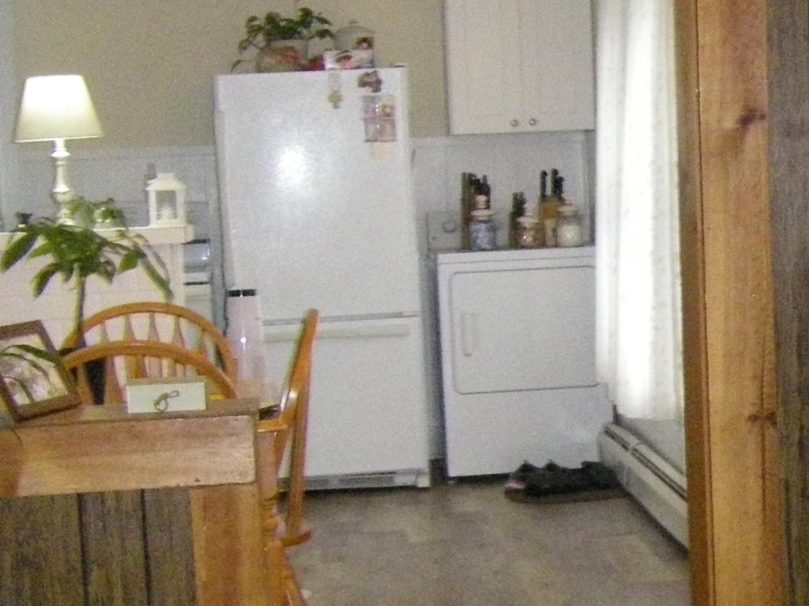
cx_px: 989
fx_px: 2407
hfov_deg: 18.1
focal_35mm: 103
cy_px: 385
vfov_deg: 14.3
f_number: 3.5
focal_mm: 6.3
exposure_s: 1/50
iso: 800
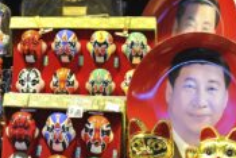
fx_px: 1010
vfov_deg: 8.9
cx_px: 173
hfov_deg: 13.3
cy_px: 136
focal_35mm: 154
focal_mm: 50
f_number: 3.5
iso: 1600
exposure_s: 1/80
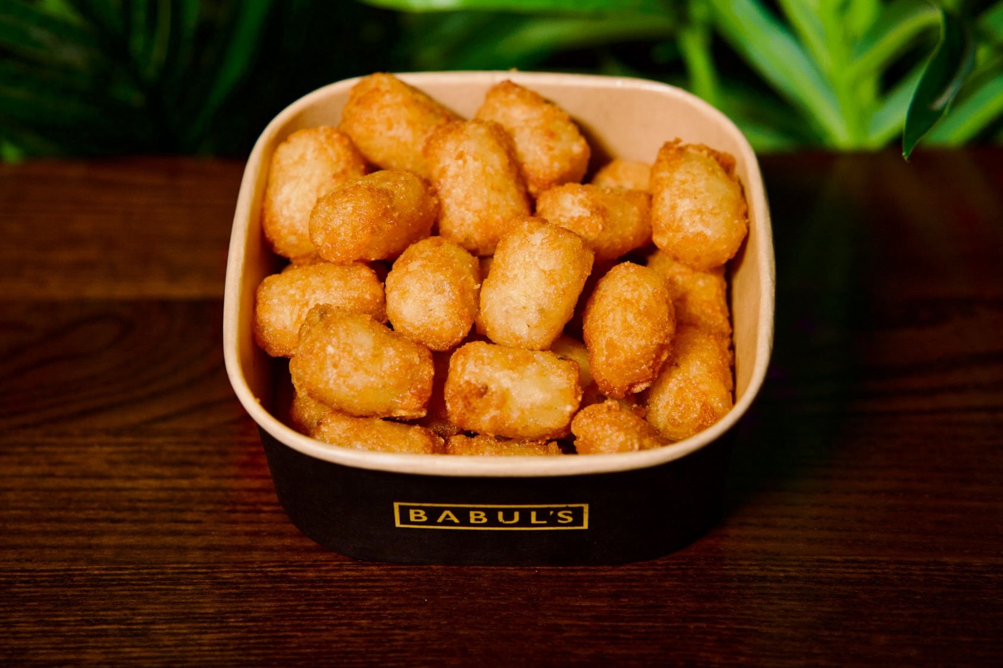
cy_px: 334
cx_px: 502
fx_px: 2062
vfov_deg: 18.4
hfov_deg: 27.3
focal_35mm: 74
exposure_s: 1/250
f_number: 4
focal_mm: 74
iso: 2000
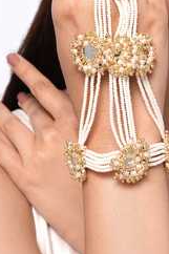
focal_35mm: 76
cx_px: 169
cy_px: 22
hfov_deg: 17.5
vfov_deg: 25.8
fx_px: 536
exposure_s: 1/125
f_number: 9.5
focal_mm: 35
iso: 125
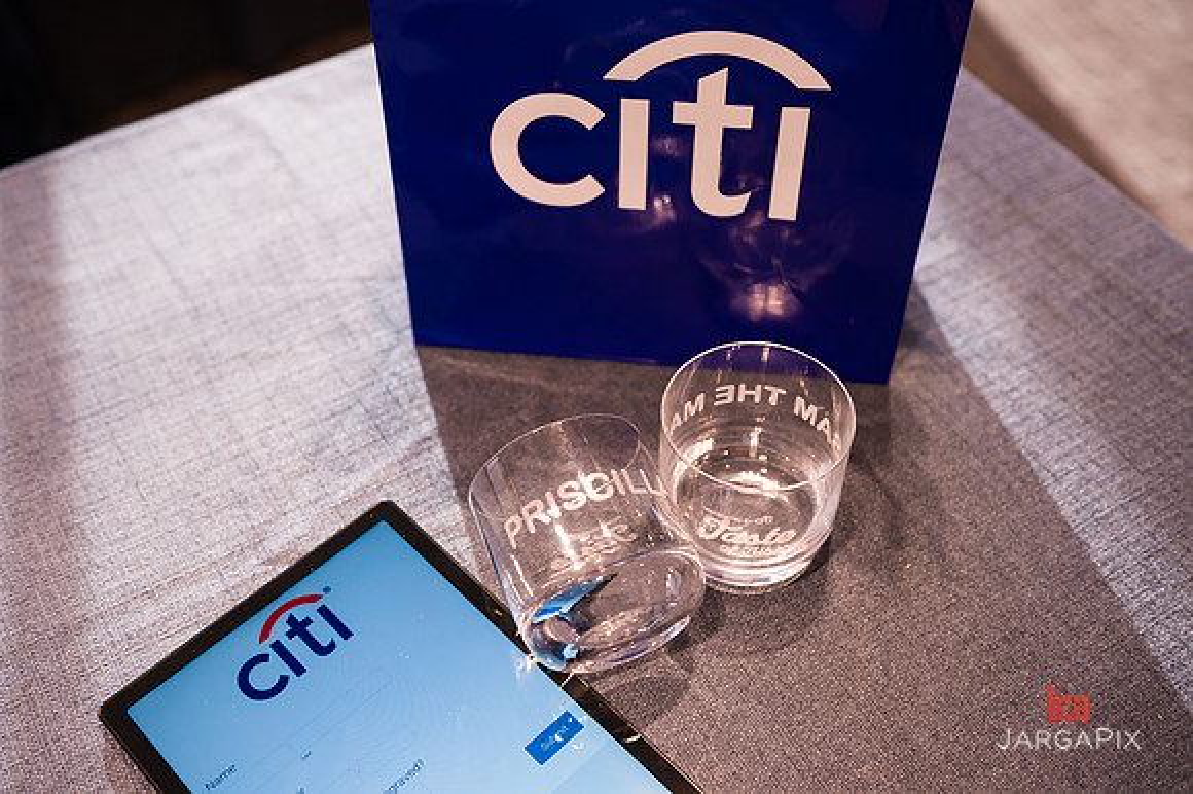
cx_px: 596
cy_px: 397
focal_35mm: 38
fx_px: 1259
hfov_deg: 50.7
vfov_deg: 35.0
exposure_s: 1/100
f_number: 4
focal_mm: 38
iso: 640
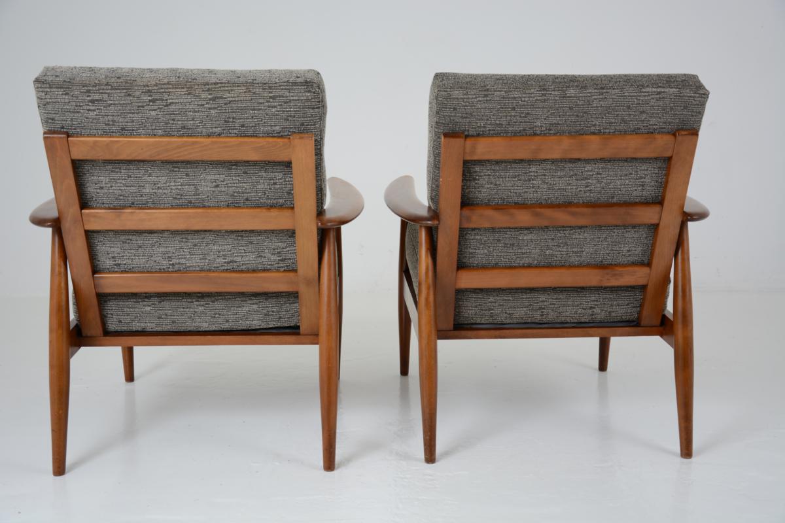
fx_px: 1047
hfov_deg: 41.1
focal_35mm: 48
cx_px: 392
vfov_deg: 28.1
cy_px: 262
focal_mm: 32
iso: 100
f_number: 4.5
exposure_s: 1/80
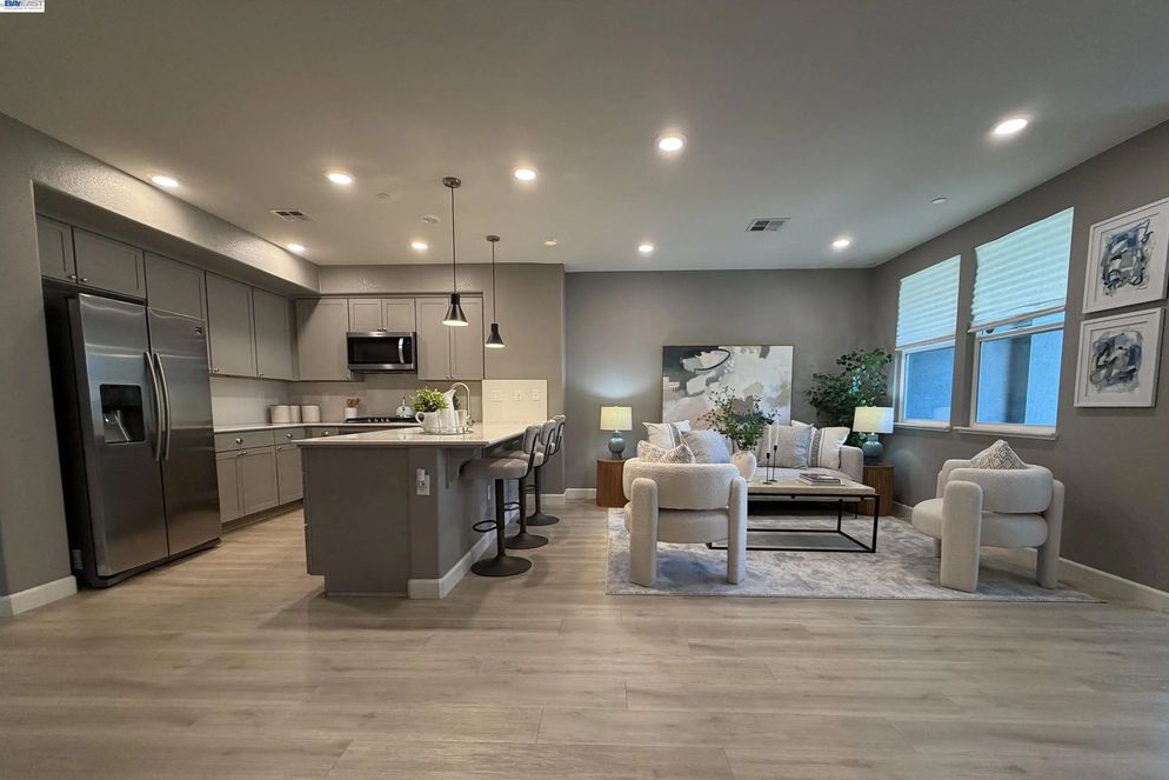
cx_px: 594
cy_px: 448
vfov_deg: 76.9
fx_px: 487
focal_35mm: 15
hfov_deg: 100.4
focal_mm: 2.22
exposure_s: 1/60
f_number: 2.2
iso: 200
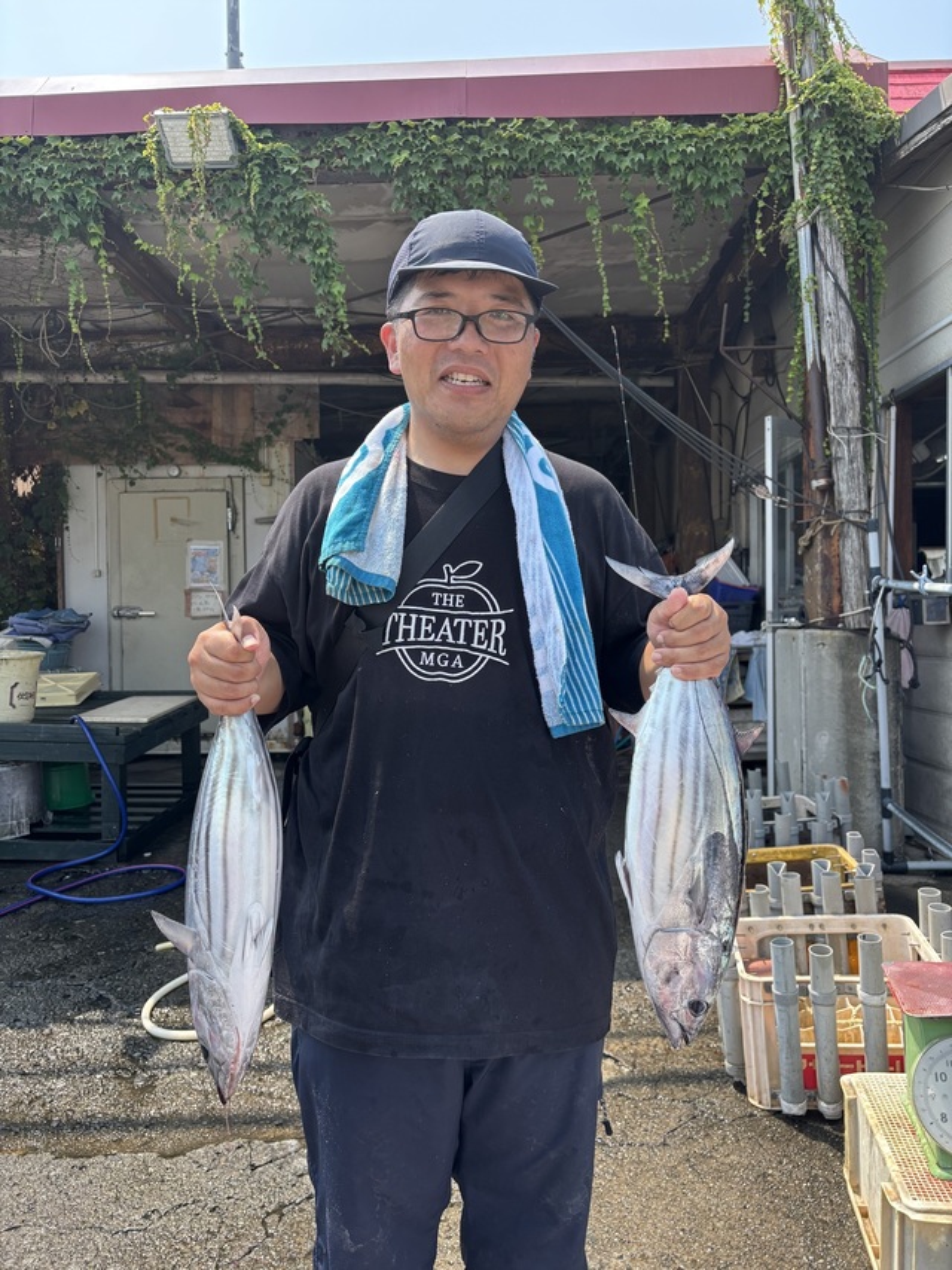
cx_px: 476
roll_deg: +0.3
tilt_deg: +1.4
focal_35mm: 26
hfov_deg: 53.0
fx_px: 954
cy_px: 635
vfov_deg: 67.3
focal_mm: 5.96
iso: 50
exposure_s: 1/837
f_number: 1.6
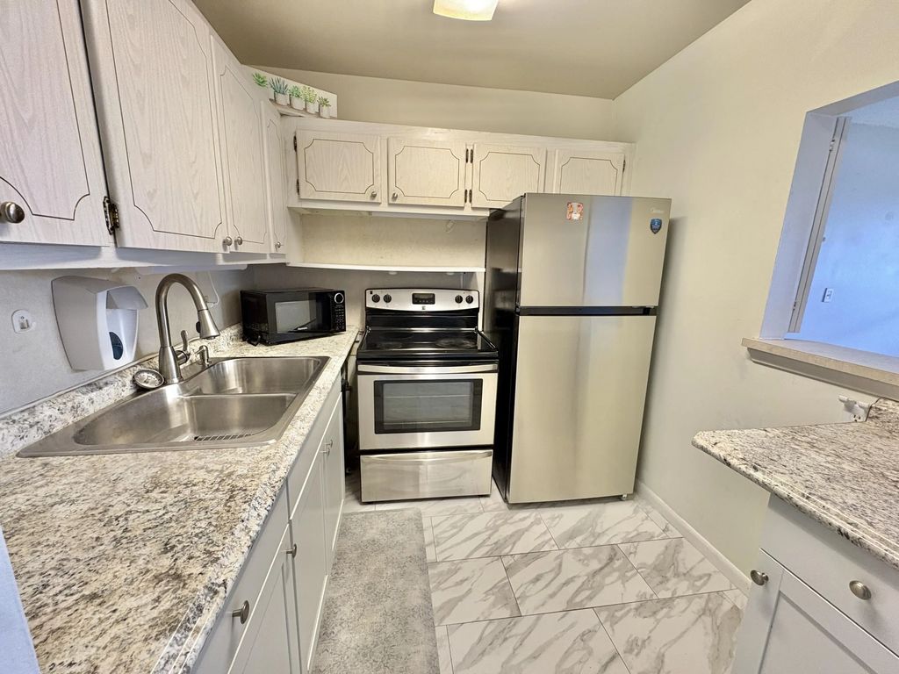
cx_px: 450
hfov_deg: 102.1
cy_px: 337
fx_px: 364
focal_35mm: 14
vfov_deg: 85.7
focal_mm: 2.22
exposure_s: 1/60
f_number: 2.2
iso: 320
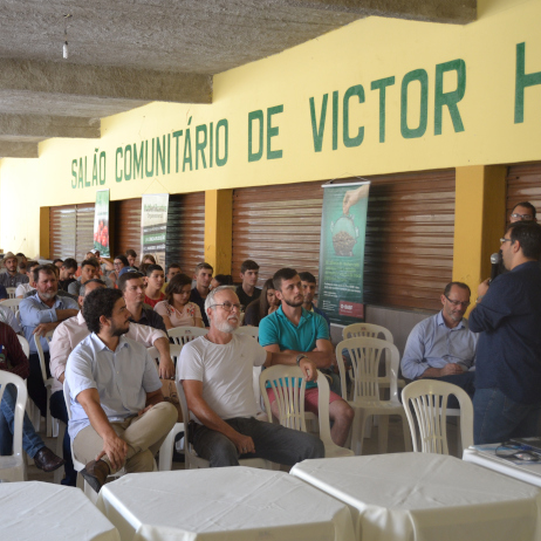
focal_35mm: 51
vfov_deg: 33.6
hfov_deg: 33.0
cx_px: 150
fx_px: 897
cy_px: 280
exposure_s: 1/60
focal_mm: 23
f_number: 3.8
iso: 400
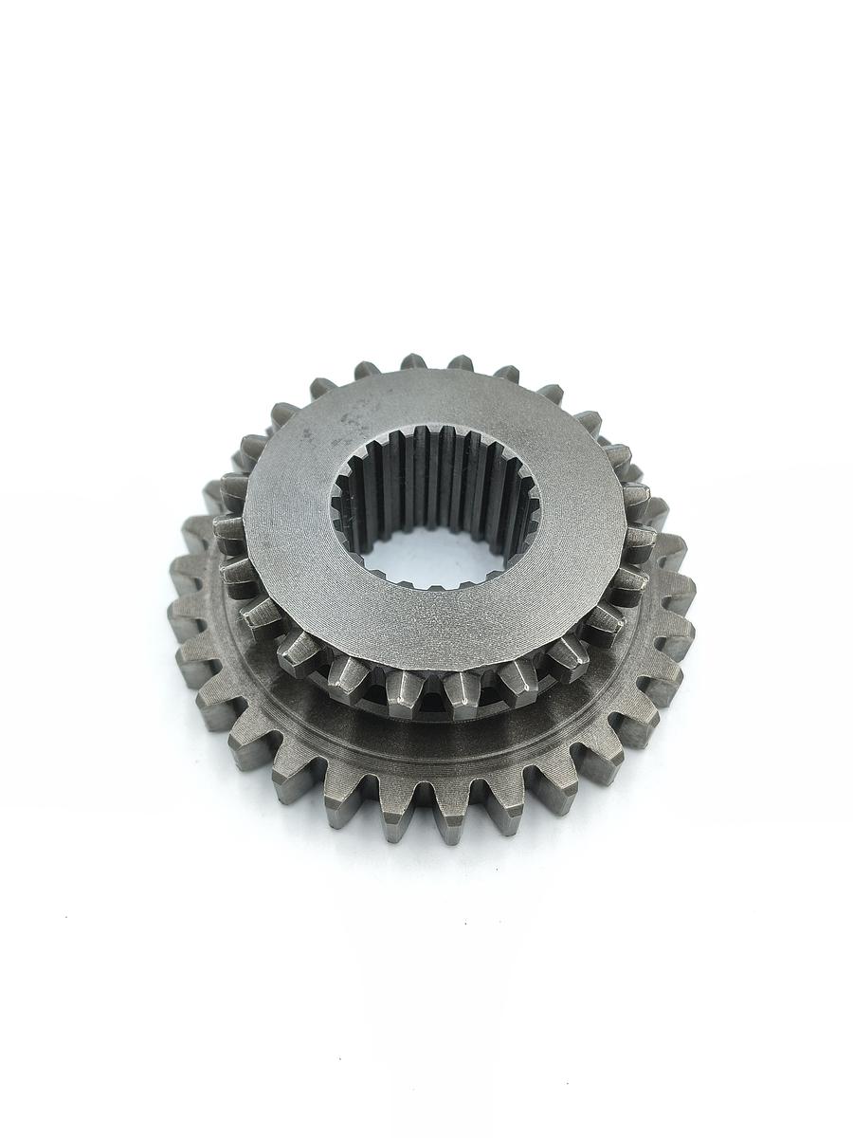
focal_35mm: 26
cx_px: 426
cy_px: 569
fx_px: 854
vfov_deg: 67.3
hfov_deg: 53.1
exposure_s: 1/230
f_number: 1.8
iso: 100
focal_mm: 4.81
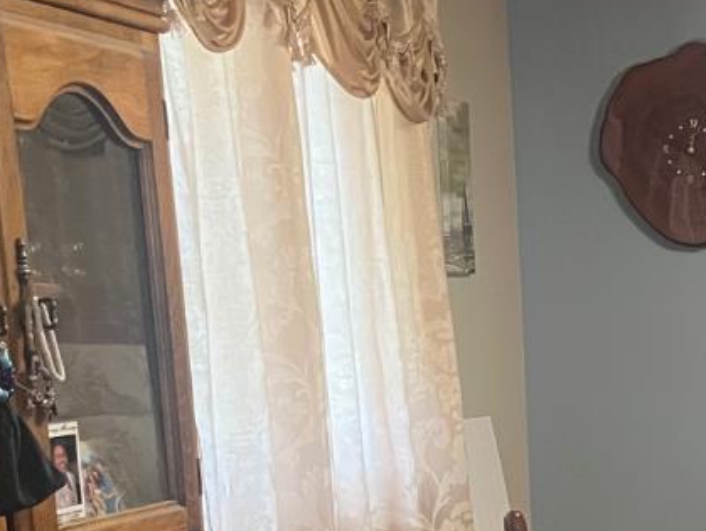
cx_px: 999
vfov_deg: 15.1
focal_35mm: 93
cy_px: 719
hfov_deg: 19.0
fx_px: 1898
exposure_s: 1/40
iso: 400
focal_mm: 5.1
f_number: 1.6
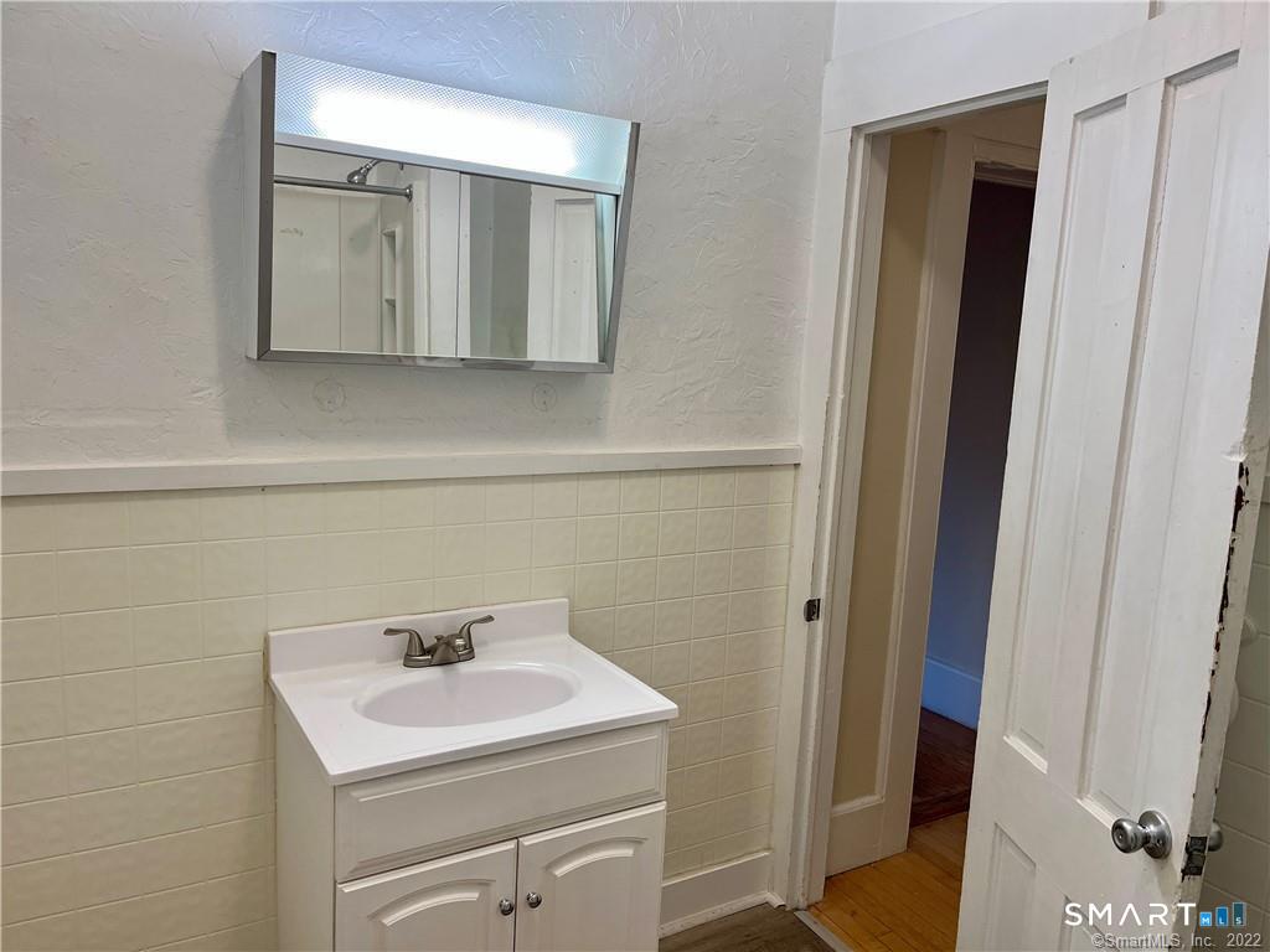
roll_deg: -2.4
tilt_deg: -8.7
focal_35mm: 26
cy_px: 476
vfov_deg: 53.1
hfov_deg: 67.3
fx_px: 954
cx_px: 635
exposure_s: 1/120
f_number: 1.6
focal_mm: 5.1
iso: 80
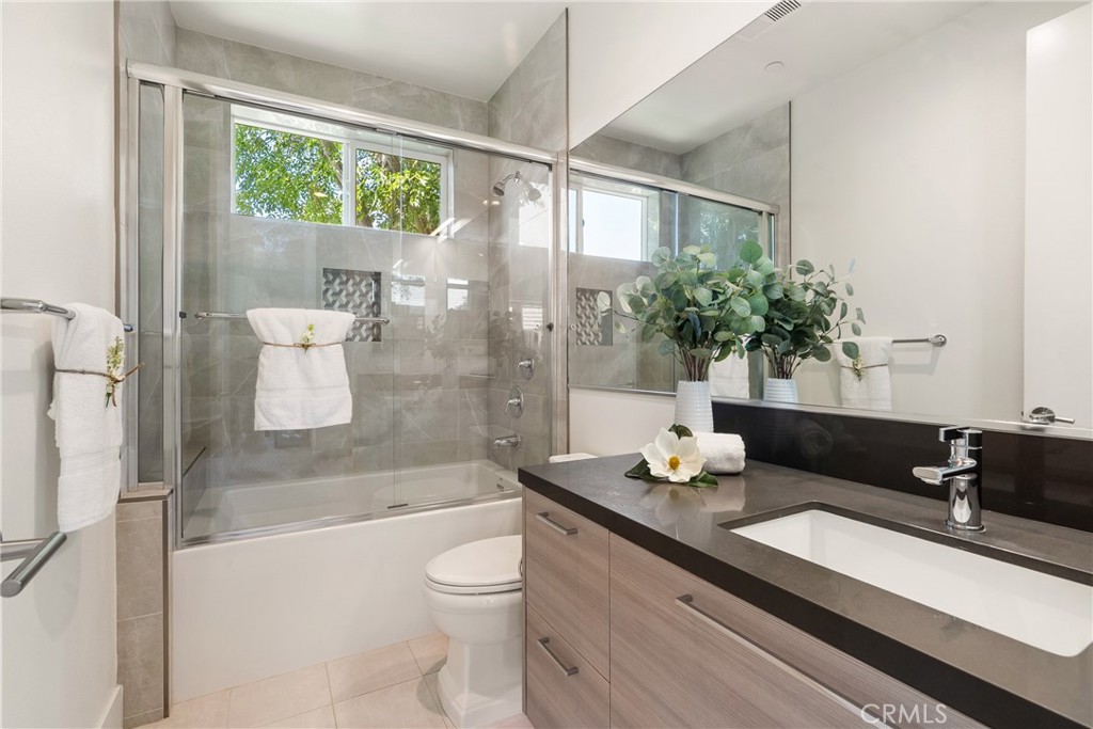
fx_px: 486
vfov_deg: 73.8
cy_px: 364
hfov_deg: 96.7
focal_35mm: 16
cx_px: 546
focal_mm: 16
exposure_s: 1/10
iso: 320
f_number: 9
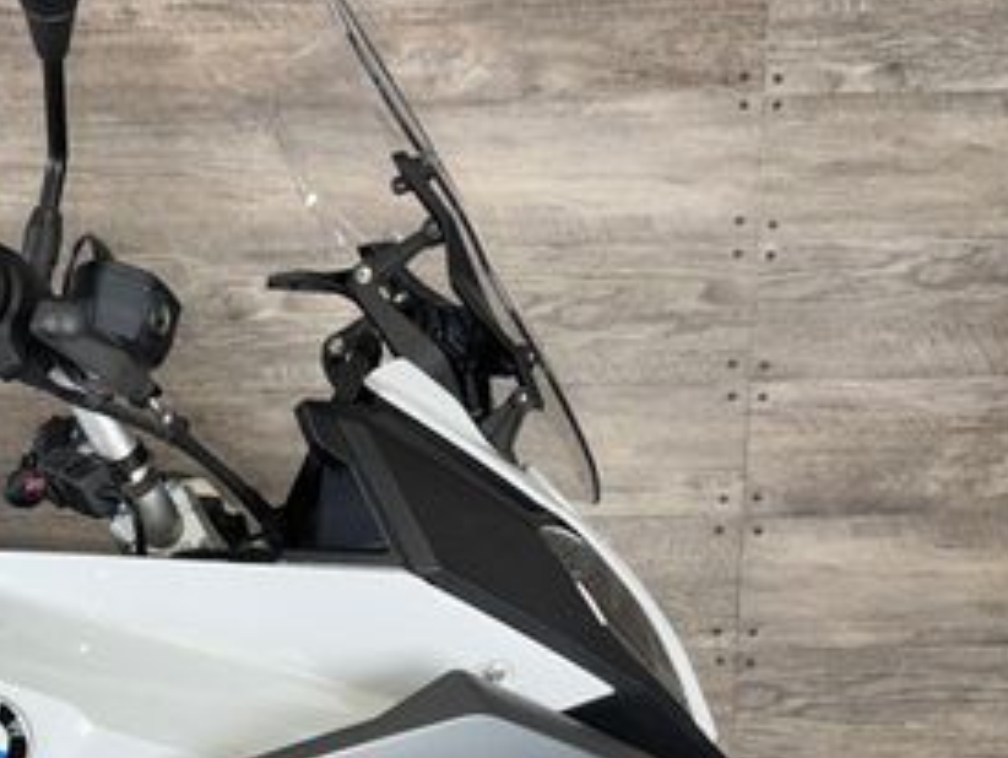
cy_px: 618
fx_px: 1632
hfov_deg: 33.1
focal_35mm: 56
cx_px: 169
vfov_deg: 25.6
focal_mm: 6.76
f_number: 1.78
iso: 50
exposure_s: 1/41
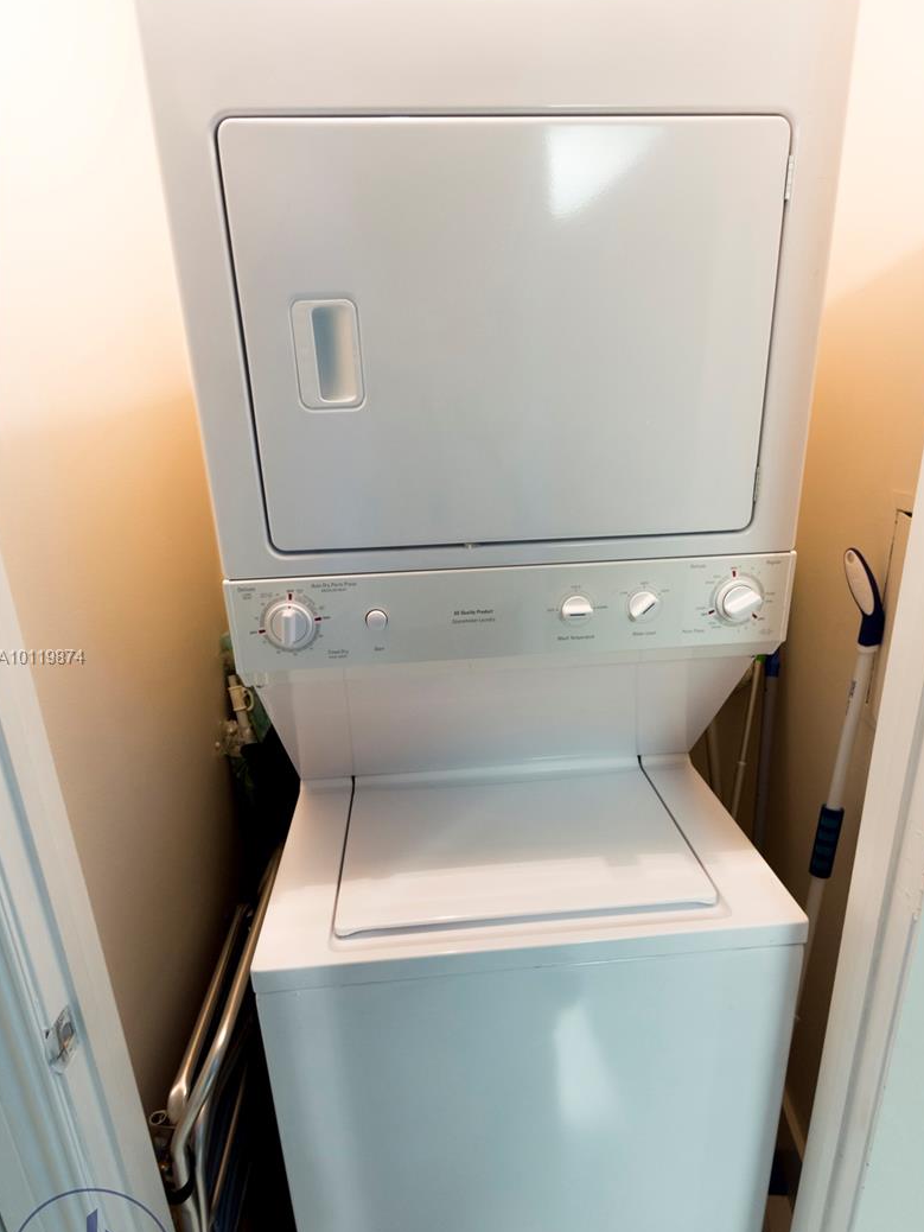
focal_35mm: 20
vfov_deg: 81.6
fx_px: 712
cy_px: 659
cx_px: 466
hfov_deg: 66.0
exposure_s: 1/40
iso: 800
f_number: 3.8
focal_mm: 12
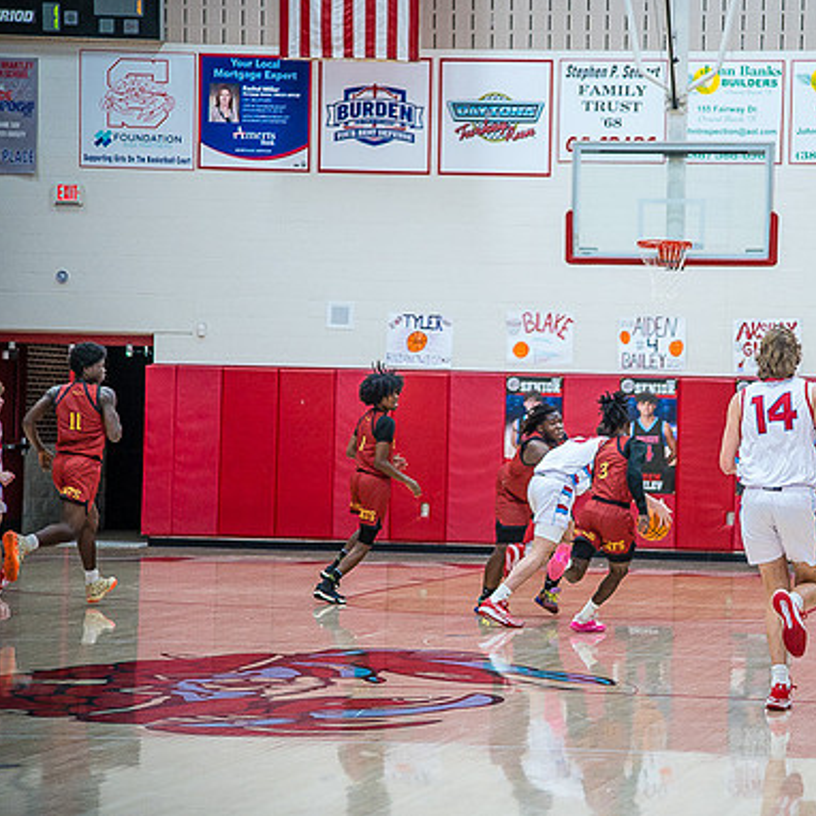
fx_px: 3440
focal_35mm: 129
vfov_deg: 13.5
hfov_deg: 13.5
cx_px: 602
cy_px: 406
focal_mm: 100
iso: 2000
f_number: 4
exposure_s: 1/320
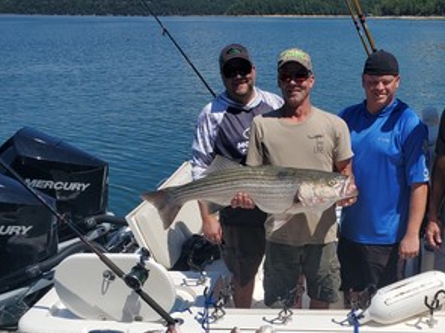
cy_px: 244
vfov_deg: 33.0
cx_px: 320
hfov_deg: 42.8
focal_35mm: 43
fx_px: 553
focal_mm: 4.3
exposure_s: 1/3496
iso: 50
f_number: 2.4
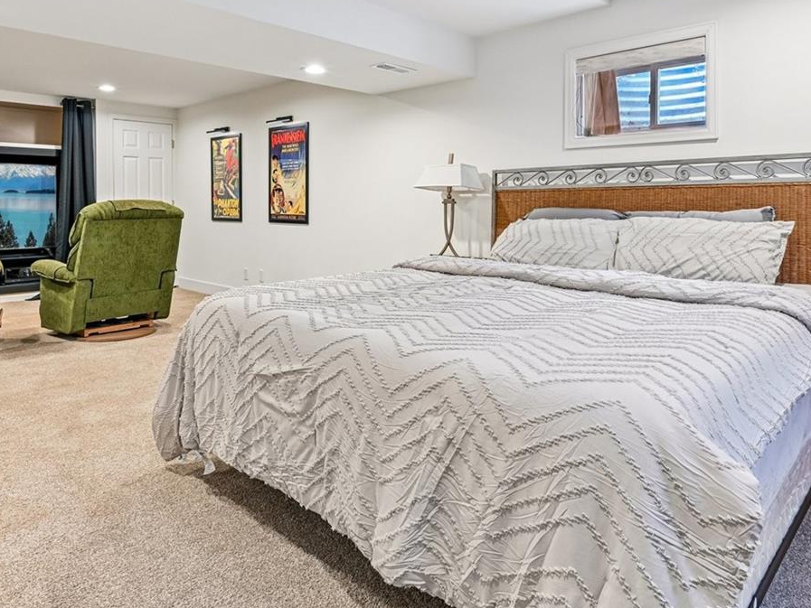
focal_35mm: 24
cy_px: 182
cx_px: 393
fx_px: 562
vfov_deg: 55.1
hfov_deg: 71.6
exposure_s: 1/5
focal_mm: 14
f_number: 11
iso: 400
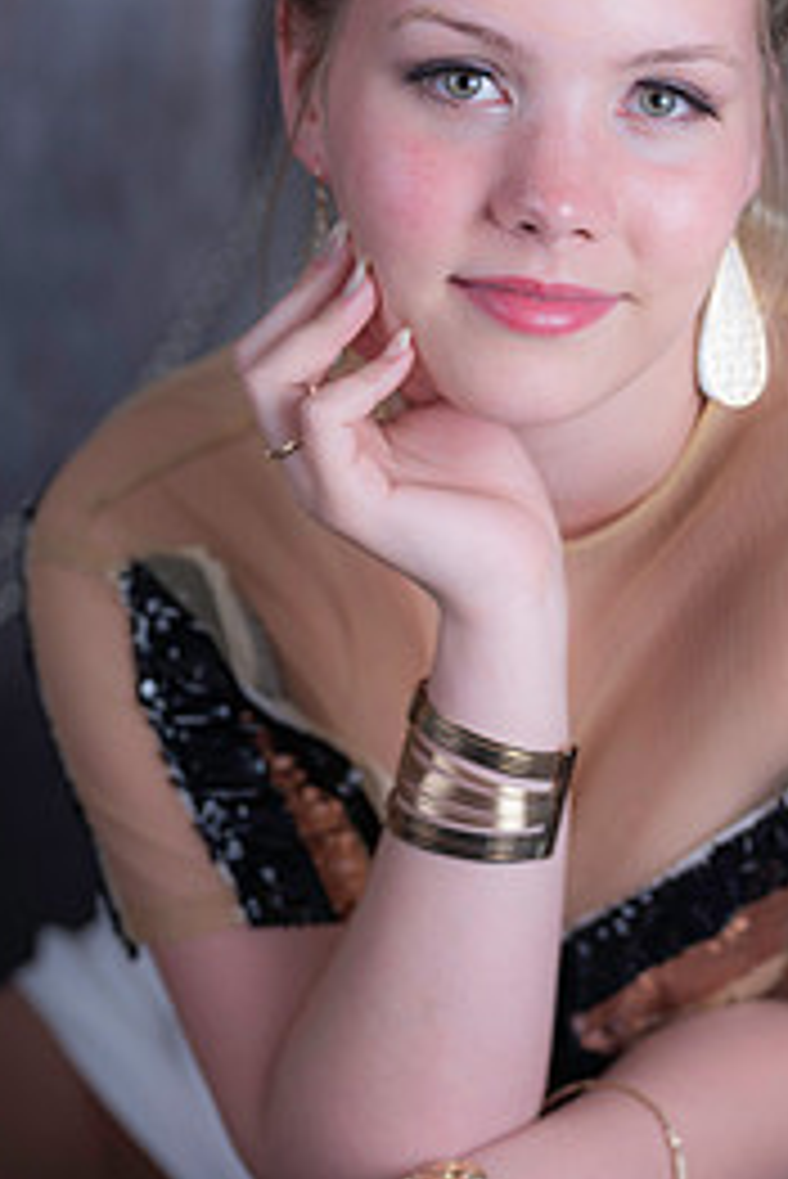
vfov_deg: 14.0
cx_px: 536
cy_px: 432
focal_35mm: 146
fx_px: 4787
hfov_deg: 9.4
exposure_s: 1/160
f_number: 2.8
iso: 80
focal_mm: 85
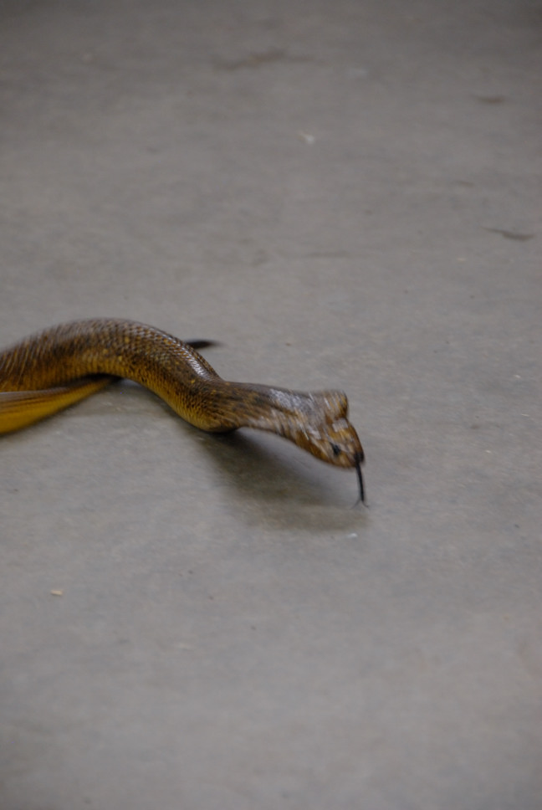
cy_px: 405
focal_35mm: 255
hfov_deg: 5.4
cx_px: 271
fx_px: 5742
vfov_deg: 8.1
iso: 800
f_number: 5.6
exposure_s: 1/20
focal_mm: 170
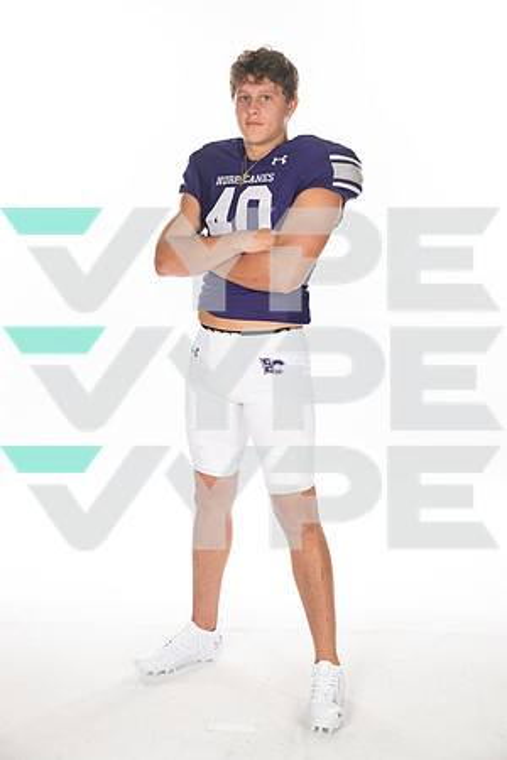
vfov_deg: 35.6
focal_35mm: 56
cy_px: 380
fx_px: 1183
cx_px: 254
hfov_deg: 24.2
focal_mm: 56
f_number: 7.1
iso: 800
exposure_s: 1/320
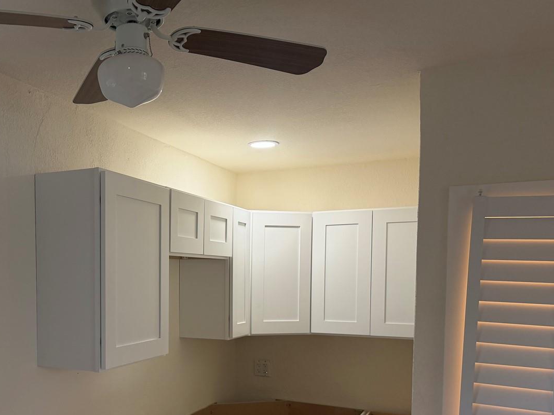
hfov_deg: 49.4
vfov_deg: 38.8
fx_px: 576
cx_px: 143
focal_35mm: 36
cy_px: 302
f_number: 1.78
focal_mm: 6.76
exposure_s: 1/157
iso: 200
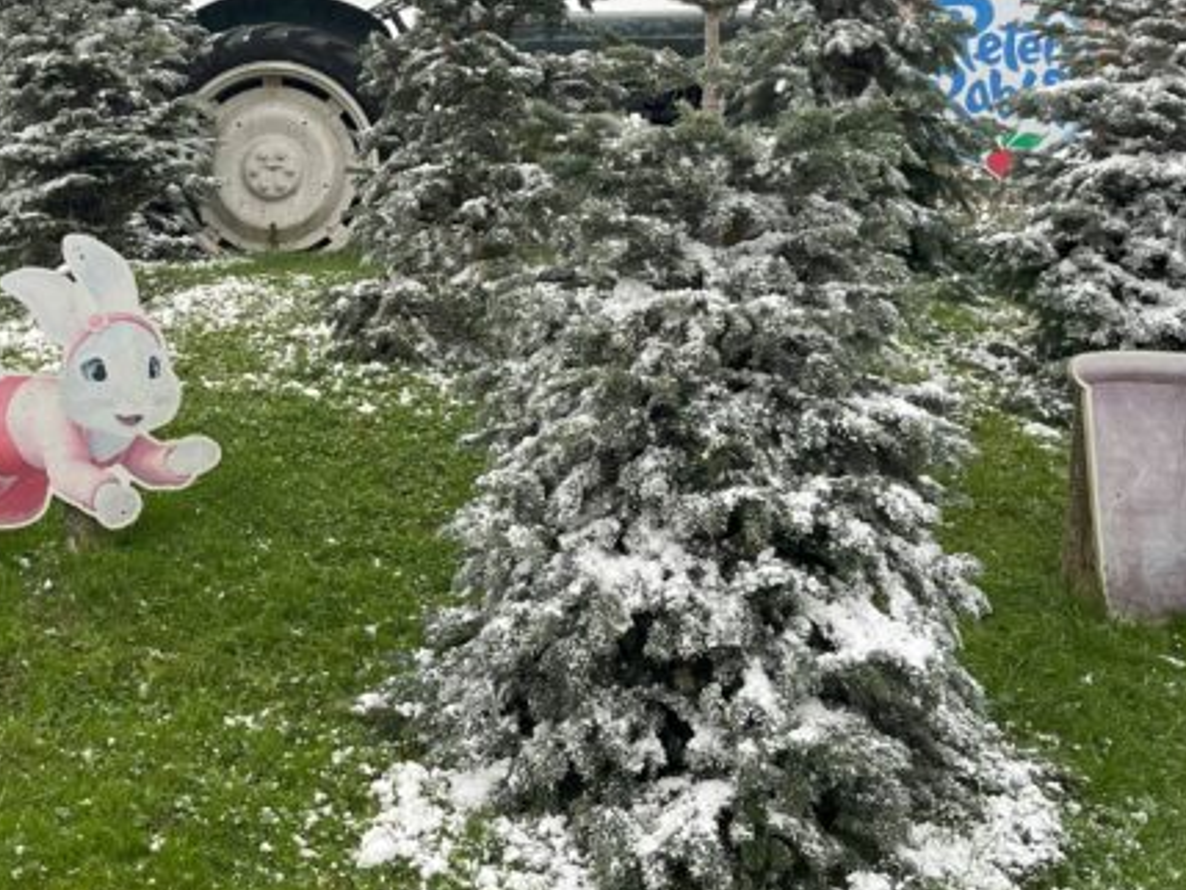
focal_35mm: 62
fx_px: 2125
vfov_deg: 23.5
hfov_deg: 30.5
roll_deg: -0.4
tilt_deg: +0.1
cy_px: 287
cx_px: 265
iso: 50
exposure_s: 1/400
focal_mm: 5.1
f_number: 1.6
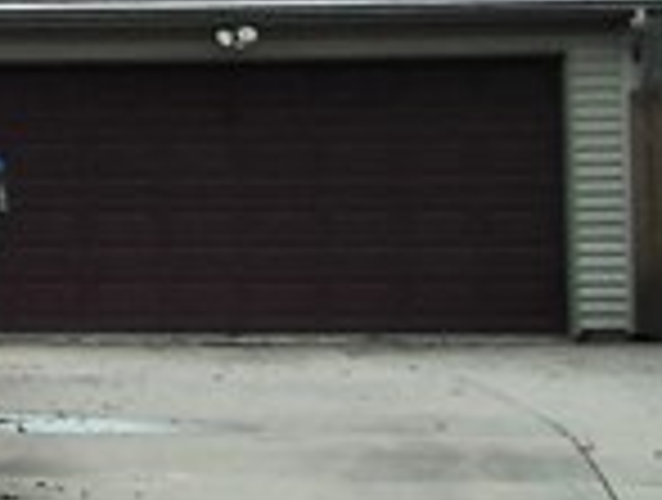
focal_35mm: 243
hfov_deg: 7.0
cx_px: -1558
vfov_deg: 6.0
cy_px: -464
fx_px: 4659
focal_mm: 5.7
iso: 64
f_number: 2.8
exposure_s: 1/74
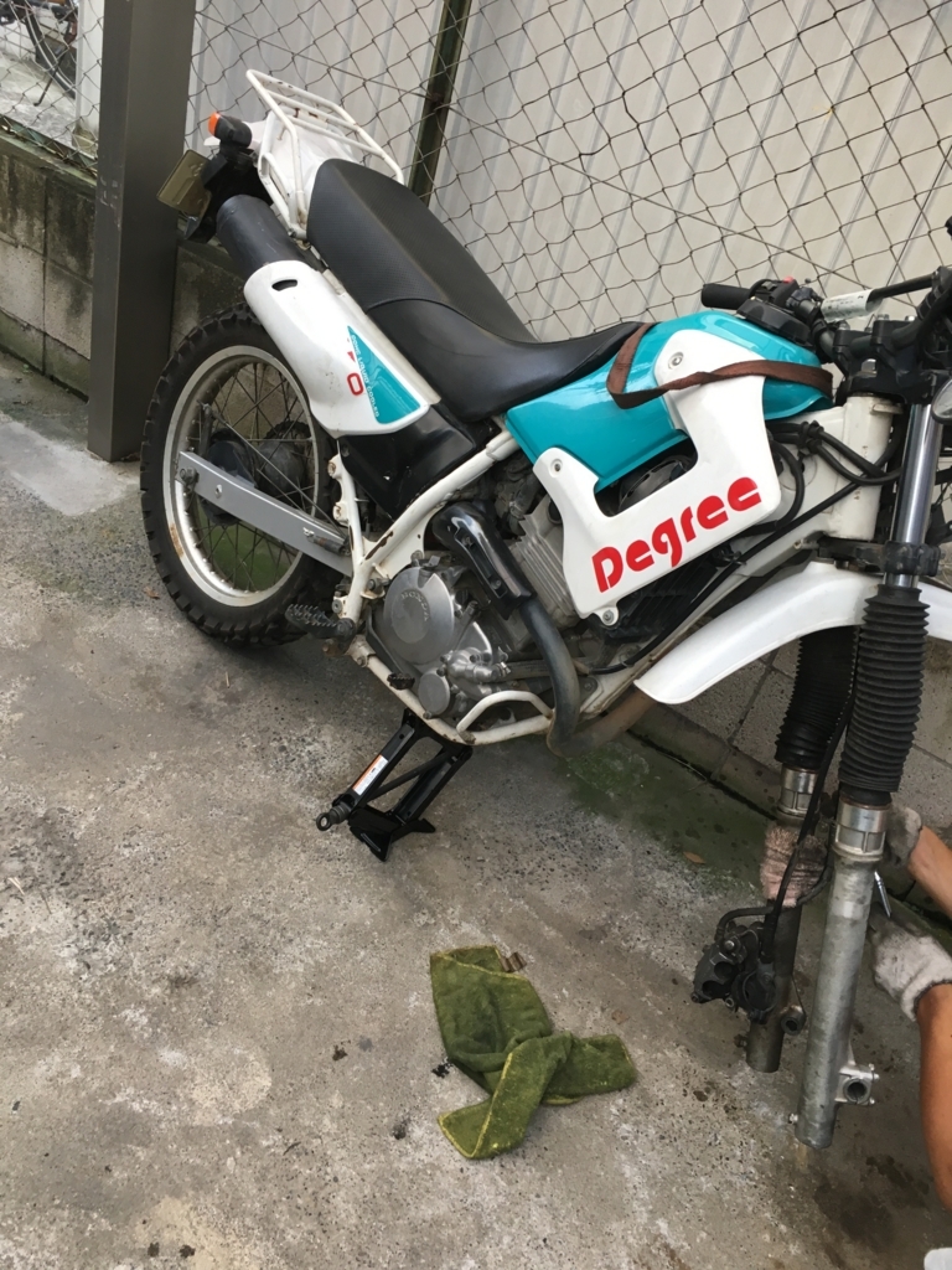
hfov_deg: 48.2
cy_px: 635
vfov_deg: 61.7
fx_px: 1063
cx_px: 476
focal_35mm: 29
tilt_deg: -35.8
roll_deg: -19.9
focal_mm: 4.15
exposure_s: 1/30
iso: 32
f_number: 2.2
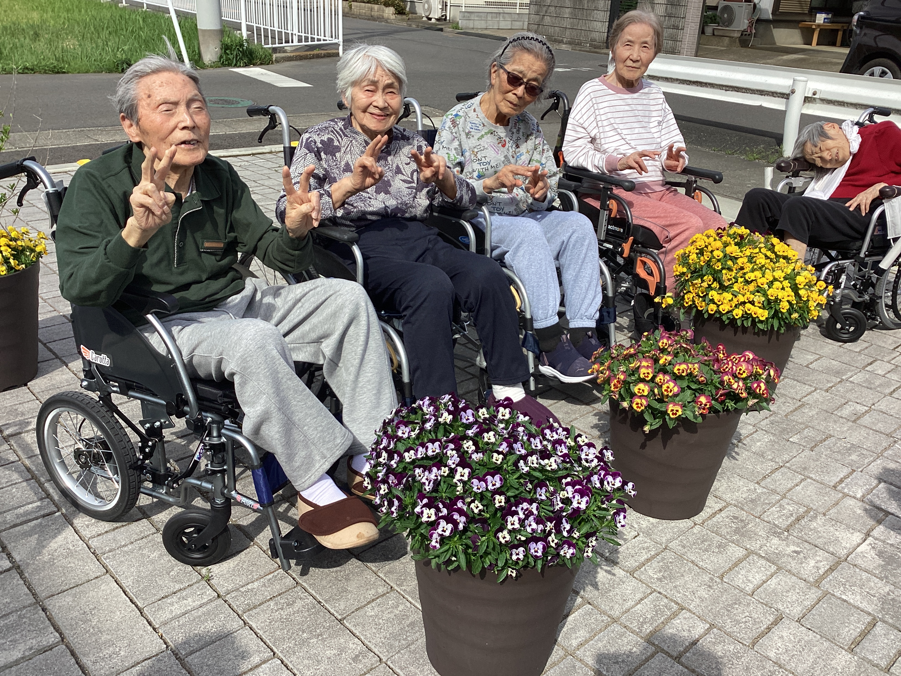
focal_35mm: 31
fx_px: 807
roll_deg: -2.6
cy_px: 338
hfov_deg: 58.4
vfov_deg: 45.4
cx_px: 450
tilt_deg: -19.8
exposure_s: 1/1359
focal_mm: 3.3
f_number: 2.4
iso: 25
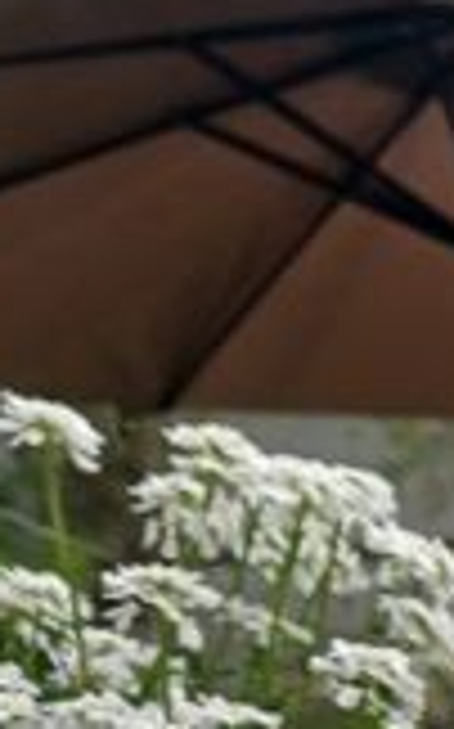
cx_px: 930
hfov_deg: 11.8
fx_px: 1944
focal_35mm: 98
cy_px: 783
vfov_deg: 20.3
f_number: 1.8
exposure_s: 1/364
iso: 32
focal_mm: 4.6
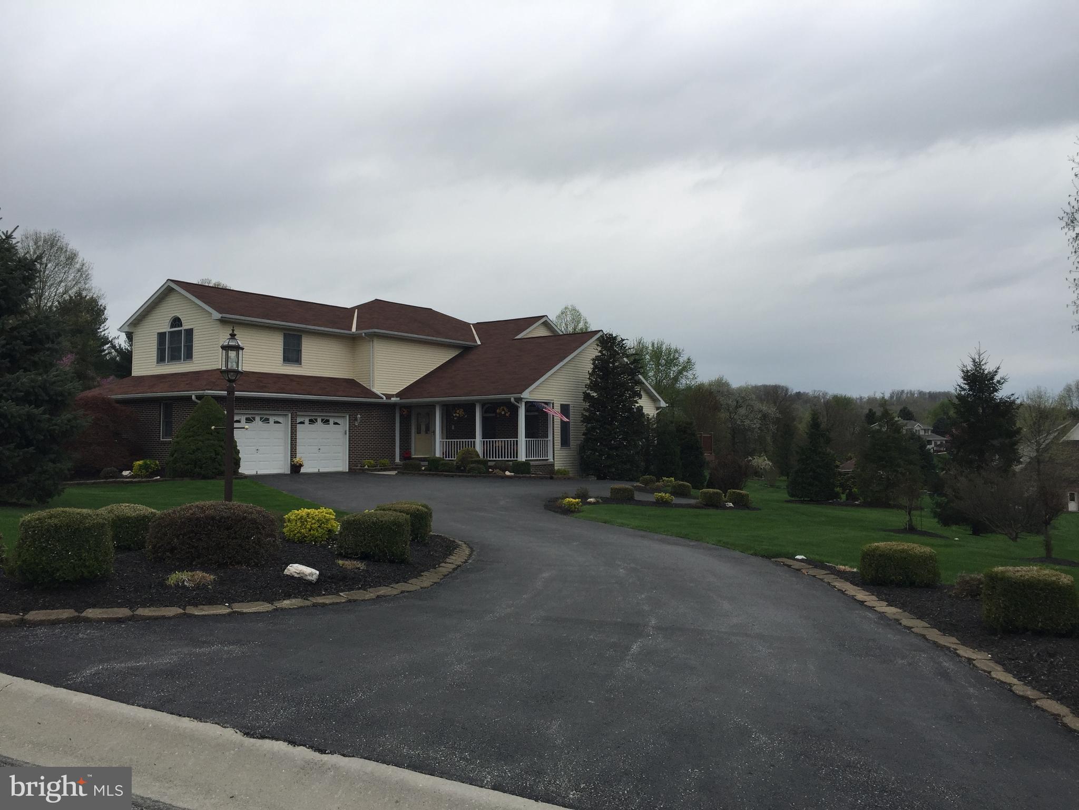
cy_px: 405
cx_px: 540
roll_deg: -1.4
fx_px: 904
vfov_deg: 48.2
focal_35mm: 29
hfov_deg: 61.7
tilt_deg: +3.6
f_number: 2.2
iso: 32
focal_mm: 4.15
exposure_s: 1/1163
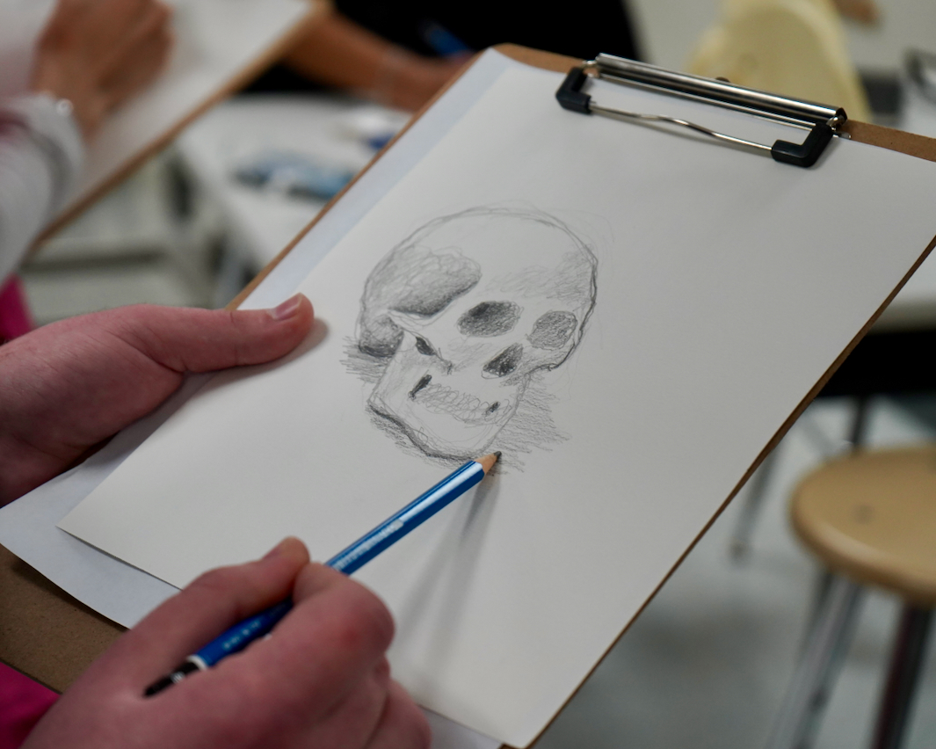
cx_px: 408
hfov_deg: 24.1
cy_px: 374
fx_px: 2188
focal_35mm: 79
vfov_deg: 19.4
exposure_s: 1/160
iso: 2000
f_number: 5.6
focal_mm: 70
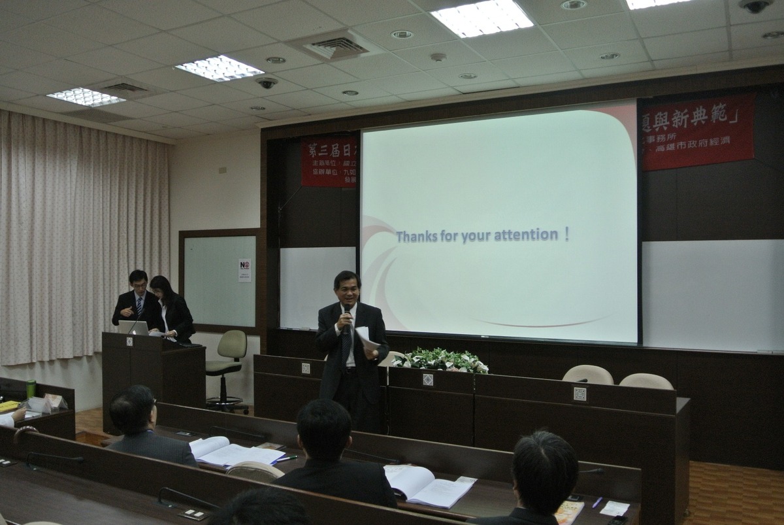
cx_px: 392
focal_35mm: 29
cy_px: 262
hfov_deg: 63.6
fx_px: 632
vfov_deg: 45.1
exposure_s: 1/60
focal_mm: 11
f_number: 3.5
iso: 360
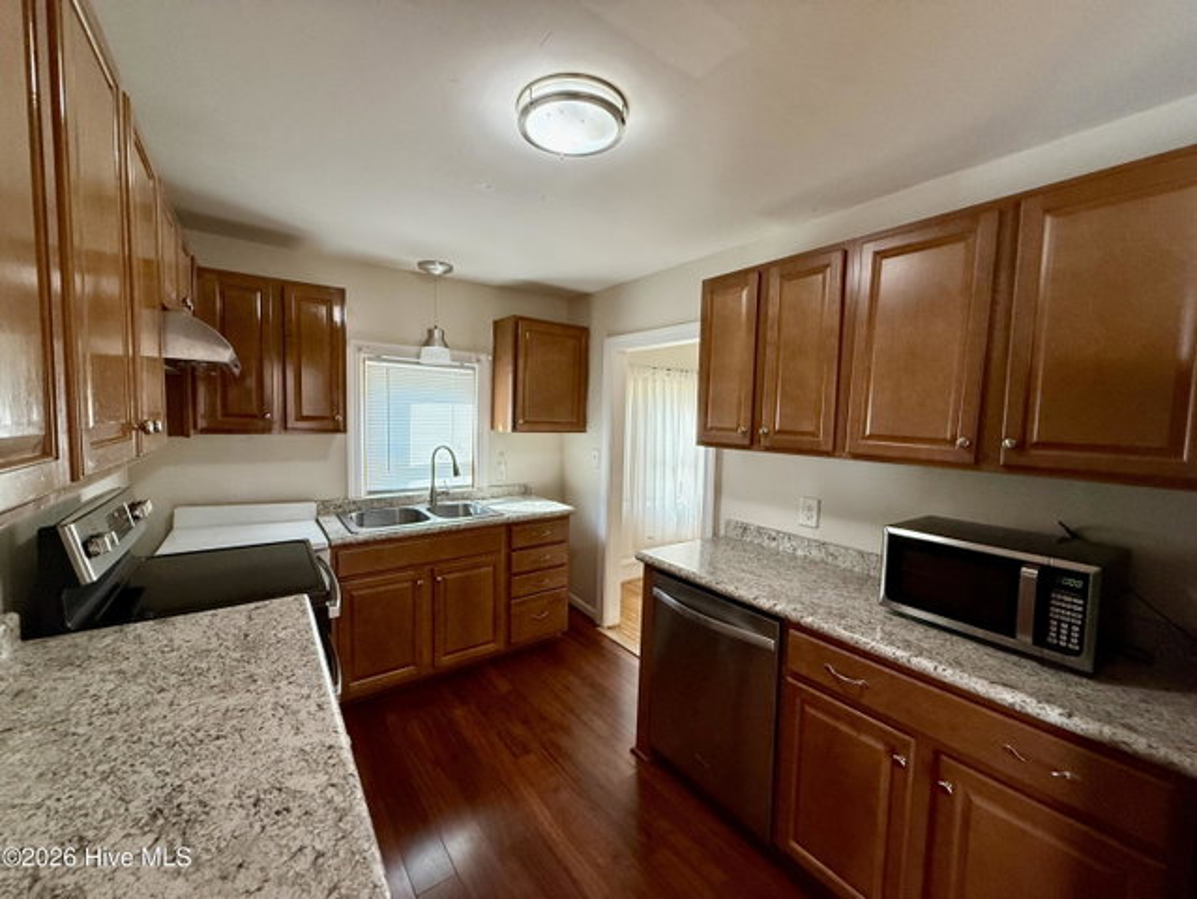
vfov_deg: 85.7
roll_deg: -2.0
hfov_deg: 102.0
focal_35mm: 14
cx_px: 598
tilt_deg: -4.1
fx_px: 484
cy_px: 450
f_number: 2.2
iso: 250
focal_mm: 2.22
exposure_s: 1/120
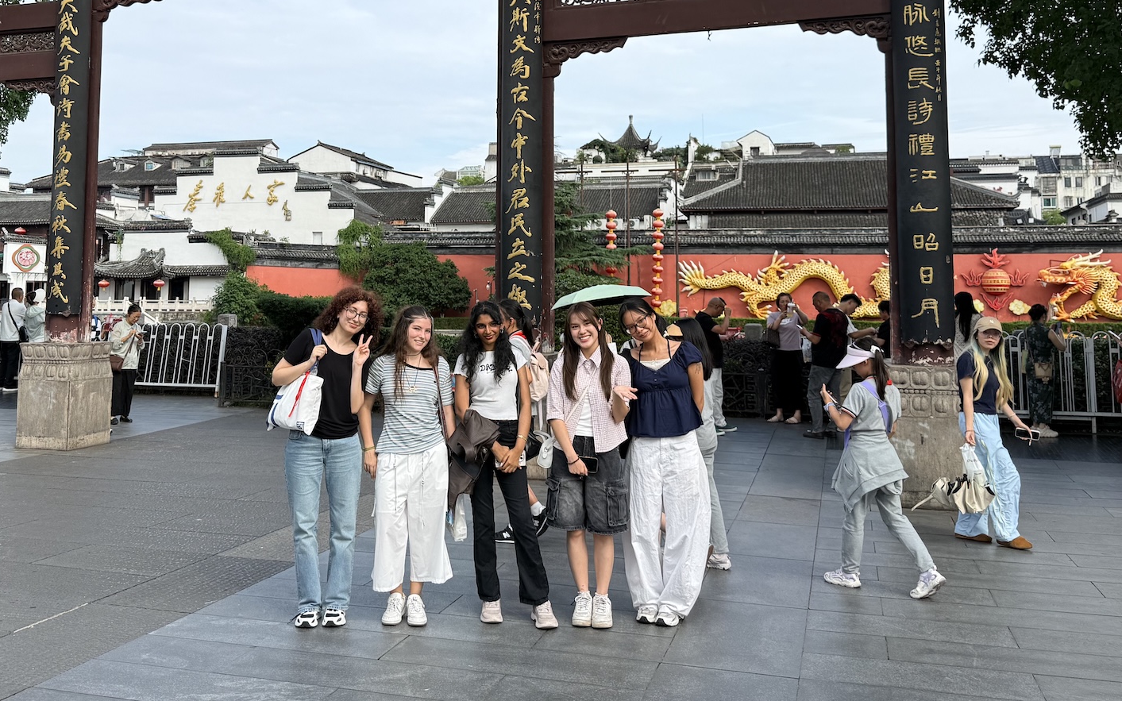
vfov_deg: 34.7
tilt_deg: +4.4
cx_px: 485
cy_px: 188
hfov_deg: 53.8
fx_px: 1101
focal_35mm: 36
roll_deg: -0.8
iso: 80
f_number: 1.78
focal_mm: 6.76
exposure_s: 1/2169
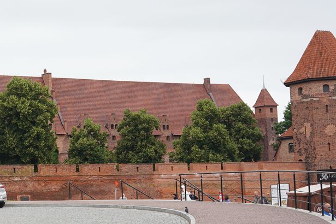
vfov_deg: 17.5
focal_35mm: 78
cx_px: -22
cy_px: 127
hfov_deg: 24.5
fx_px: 728
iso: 100
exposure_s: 1/100
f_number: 8
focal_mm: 24
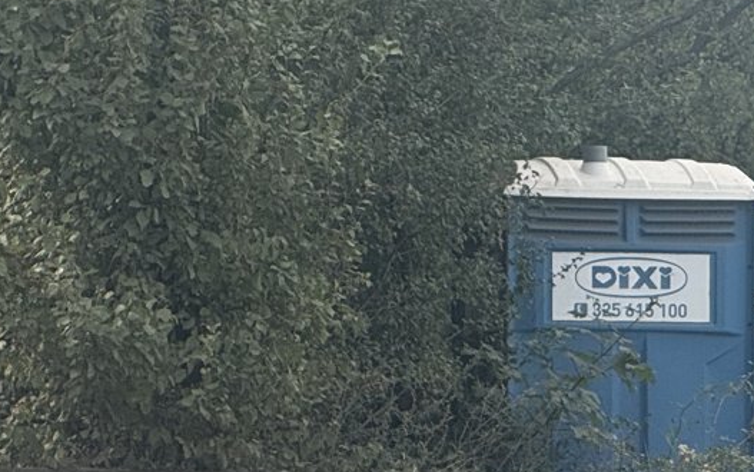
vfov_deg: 3.4
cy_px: 332
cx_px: 1072
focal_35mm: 386
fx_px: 7936
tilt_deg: +1.2
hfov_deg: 5.4
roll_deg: +0.5
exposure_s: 1/649
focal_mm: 15.66
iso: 64
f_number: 2.8
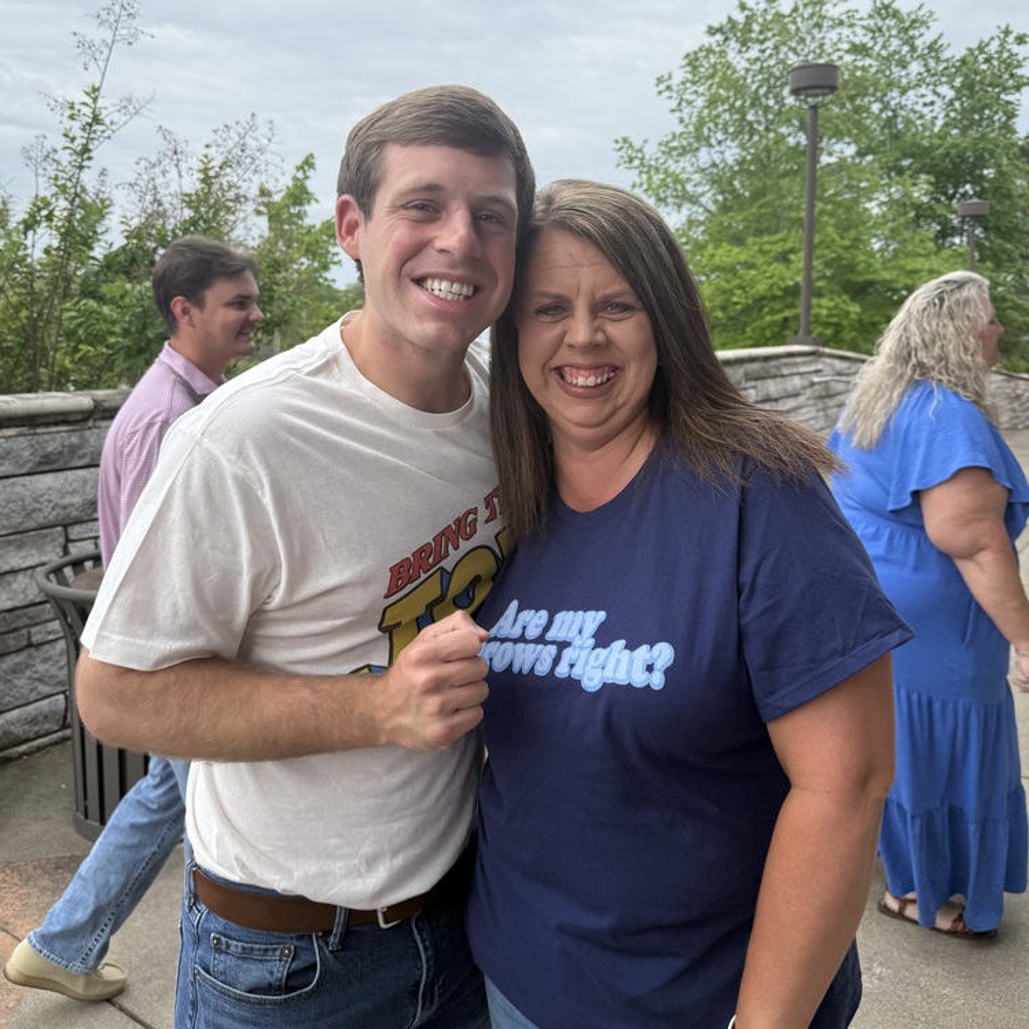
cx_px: 515
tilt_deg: -5.0
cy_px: 420
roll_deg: +1.1
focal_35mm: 29
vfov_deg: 55.3
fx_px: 975
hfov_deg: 55.6
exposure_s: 1/2299
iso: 80
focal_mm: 6.76
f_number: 1.78
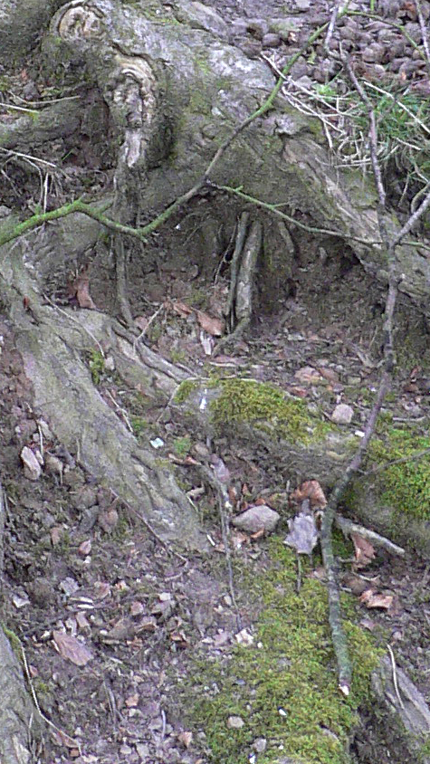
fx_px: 2411
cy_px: 47
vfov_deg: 17.7
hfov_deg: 10.1
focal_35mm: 119
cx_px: -54
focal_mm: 6
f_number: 2.8
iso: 150
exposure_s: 1/30
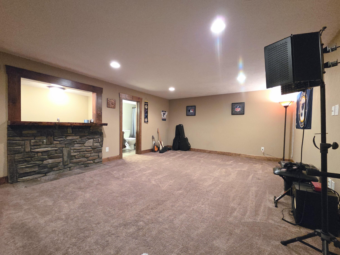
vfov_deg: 89.9
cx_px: 170
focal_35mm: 13
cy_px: 128
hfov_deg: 106.2
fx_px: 128
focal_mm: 2.2
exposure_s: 1/60
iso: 1600
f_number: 2.2
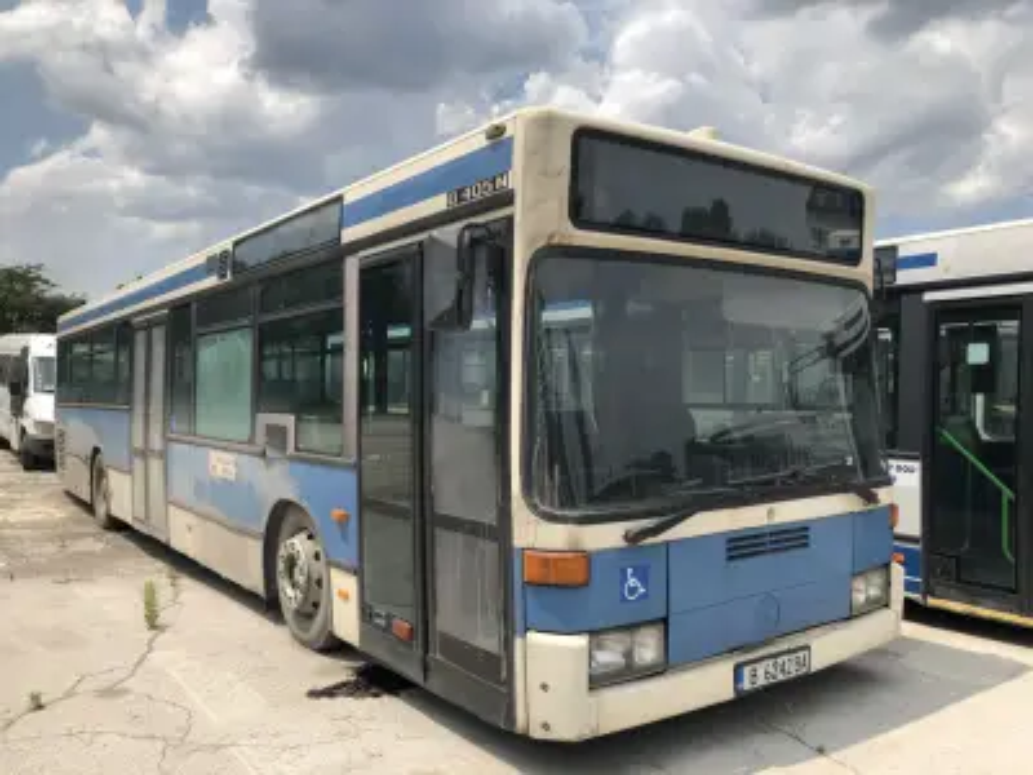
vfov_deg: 49.7
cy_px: 388
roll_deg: +0.6
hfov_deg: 63.4
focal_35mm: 28
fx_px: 836
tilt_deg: -0.4
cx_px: 516
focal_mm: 4
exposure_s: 1/2433
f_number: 1.8
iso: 20
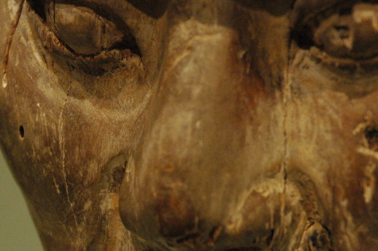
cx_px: 195
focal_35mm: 151
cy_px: 213
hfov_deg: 13.6
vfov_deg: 9.0
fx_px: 1584
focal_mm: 52
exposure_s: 1/20
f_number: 4.5
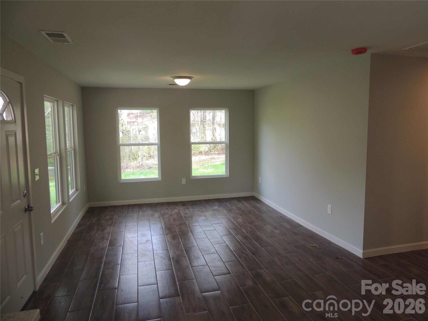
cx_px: 214
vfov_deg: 56.8
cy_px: 160
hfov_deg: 71.6
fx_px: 297
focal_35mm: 24
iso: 100
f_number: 3
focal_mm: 4.3
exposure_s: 1/40
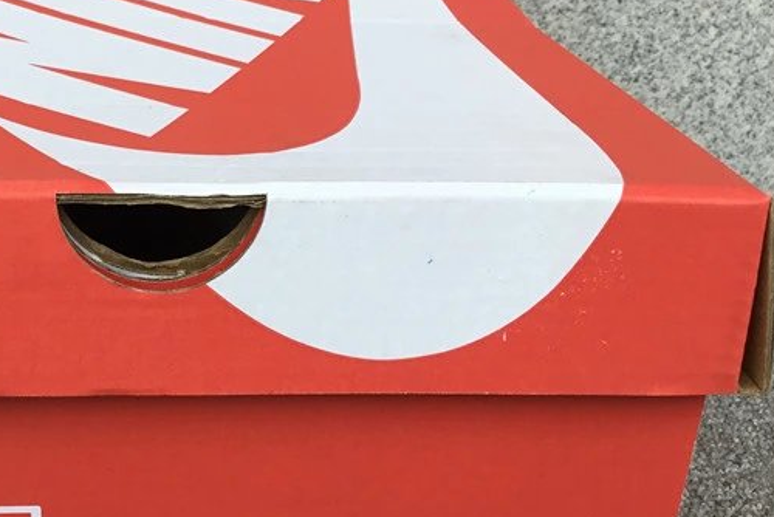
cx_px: 130
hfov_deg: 33.2
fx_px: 1248
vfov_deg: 23.4
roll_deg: -1.2
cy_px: 230
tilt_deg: -23.2
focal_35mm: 58
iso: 25
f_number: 2.4
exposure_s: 1/209
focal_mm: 3.3
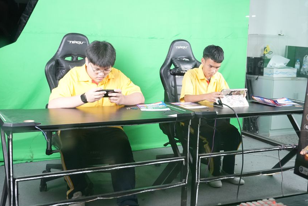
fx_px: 419
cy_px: 102
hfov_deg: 40.2
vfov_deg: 27.5
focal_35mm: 49
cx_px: 176
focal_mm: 28
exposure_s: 1/125
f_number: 4.5
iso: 3200
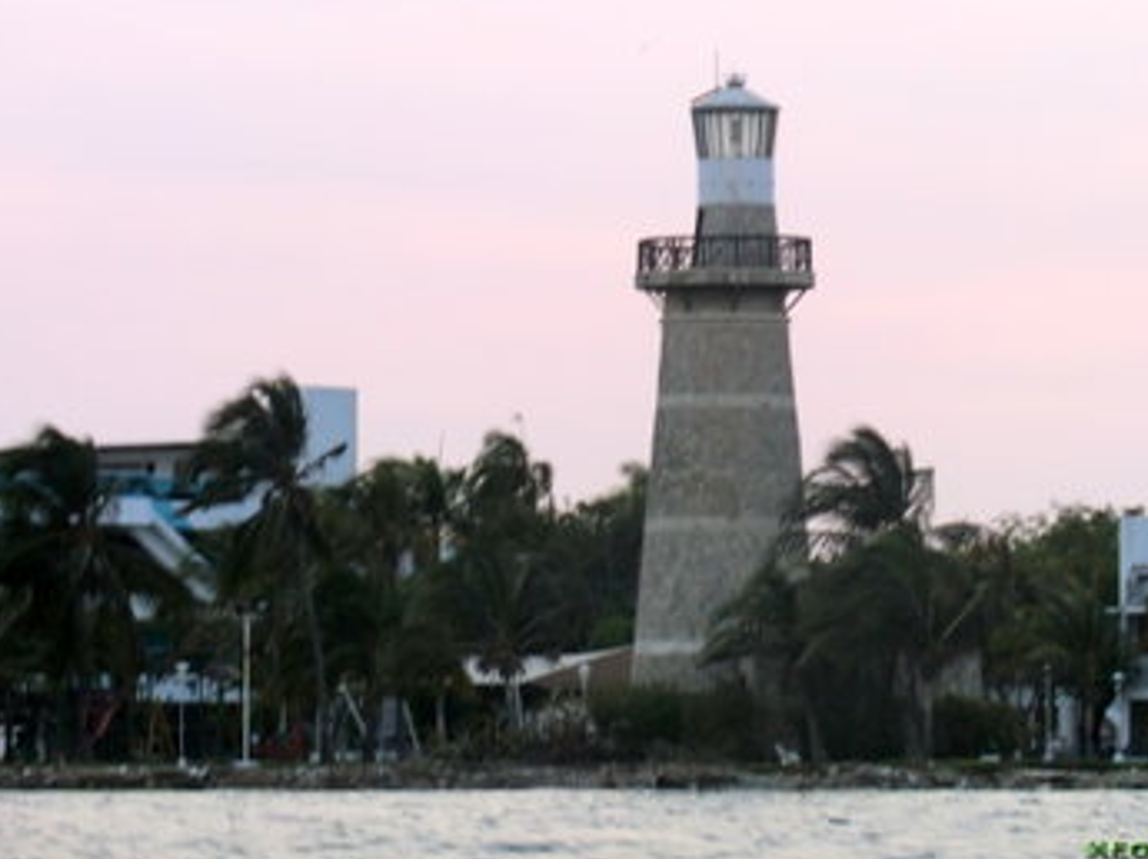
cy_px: 370
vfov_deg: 7.6
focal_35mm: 195
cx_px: 562
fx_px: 6460
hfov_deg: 10.2
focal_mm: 30.1
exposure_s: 1/80
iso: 200
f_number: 4.8
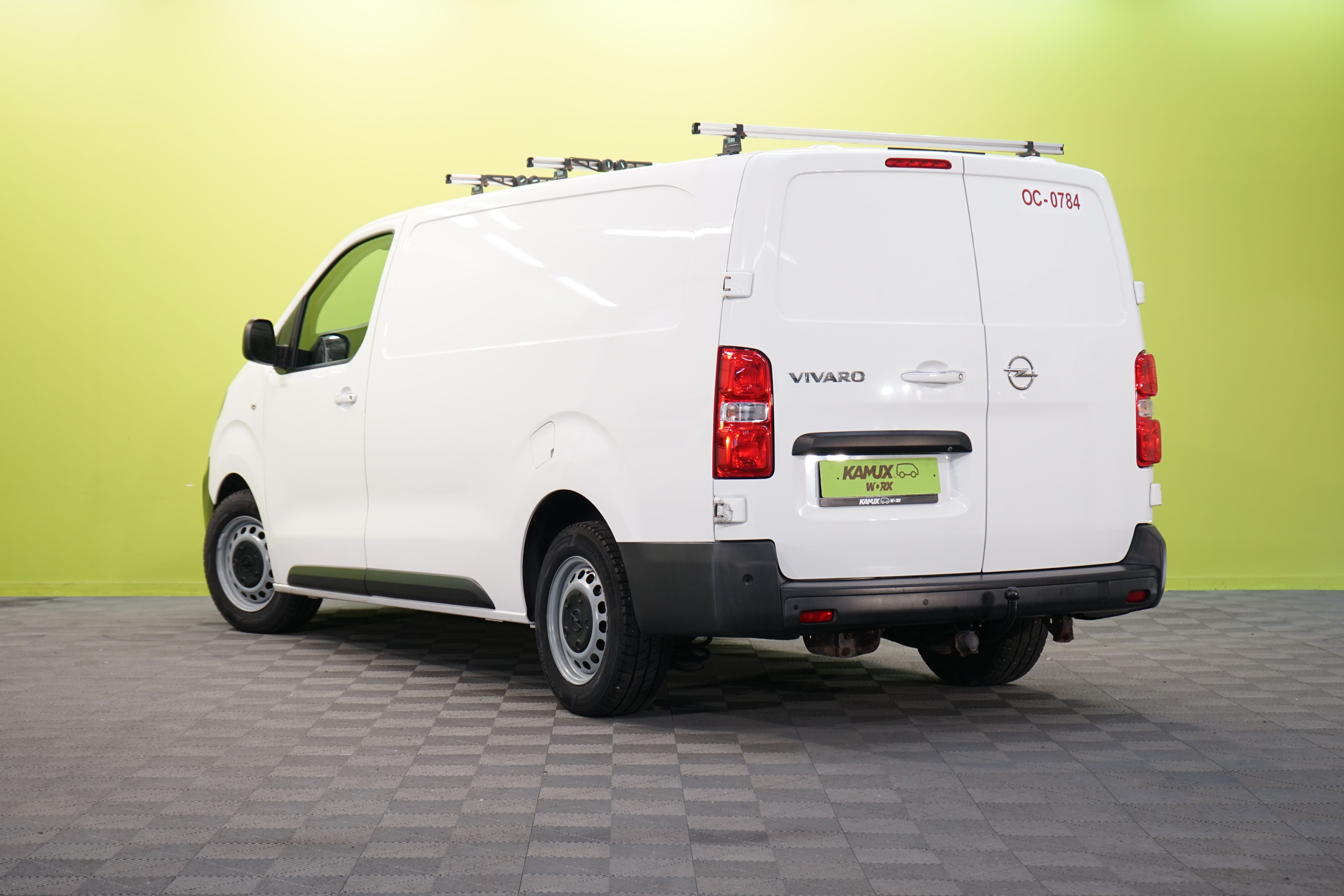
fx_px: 2314
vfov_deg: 21.9
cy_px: 448
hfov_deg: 32.4
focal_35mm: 62
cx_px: 672
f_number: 6.3
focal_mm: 62
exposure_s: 1/25
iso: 500
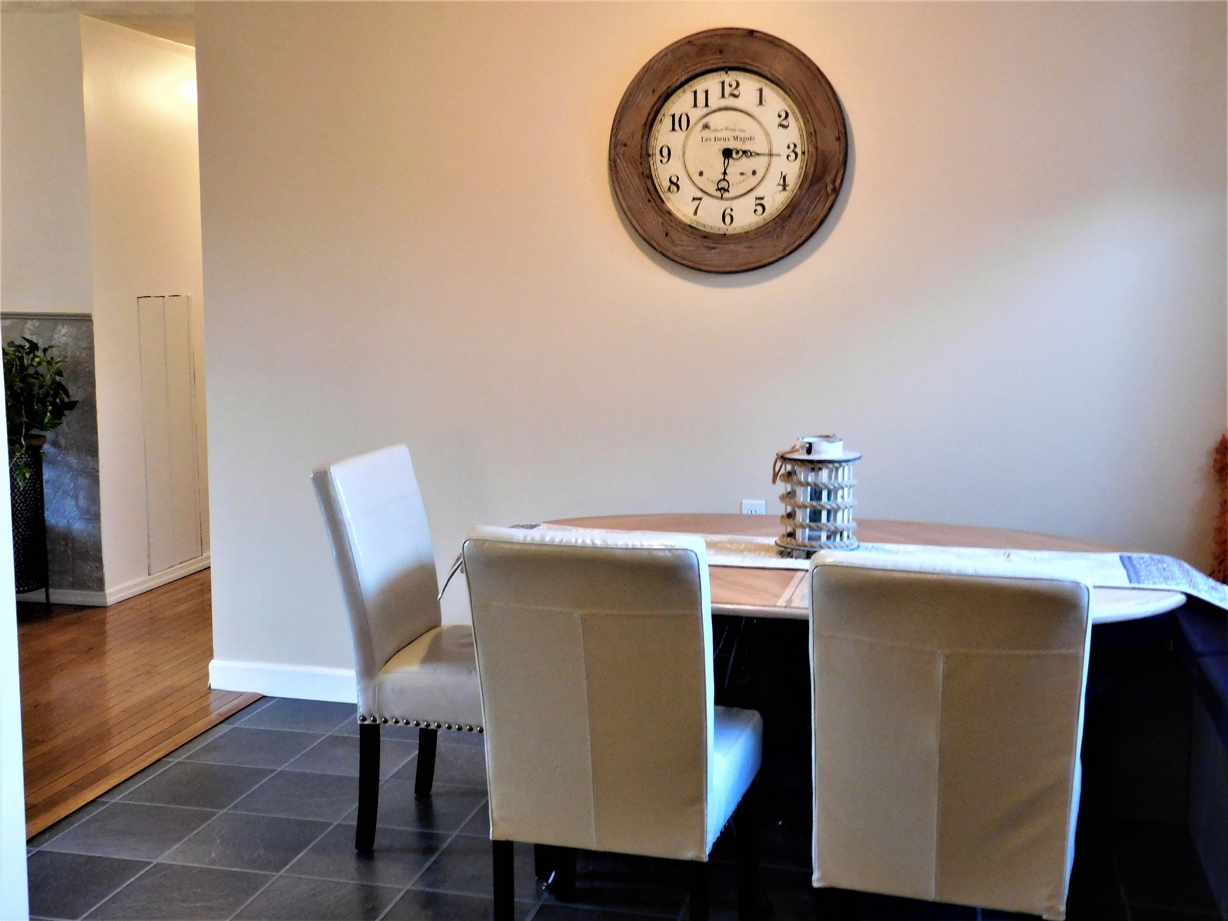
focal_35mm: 40
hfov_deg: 46.8
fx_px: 1419
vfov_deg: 36.0
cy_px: 460
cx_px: 614
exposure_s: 1/10
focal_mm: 7.1
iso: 400
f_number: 3.6
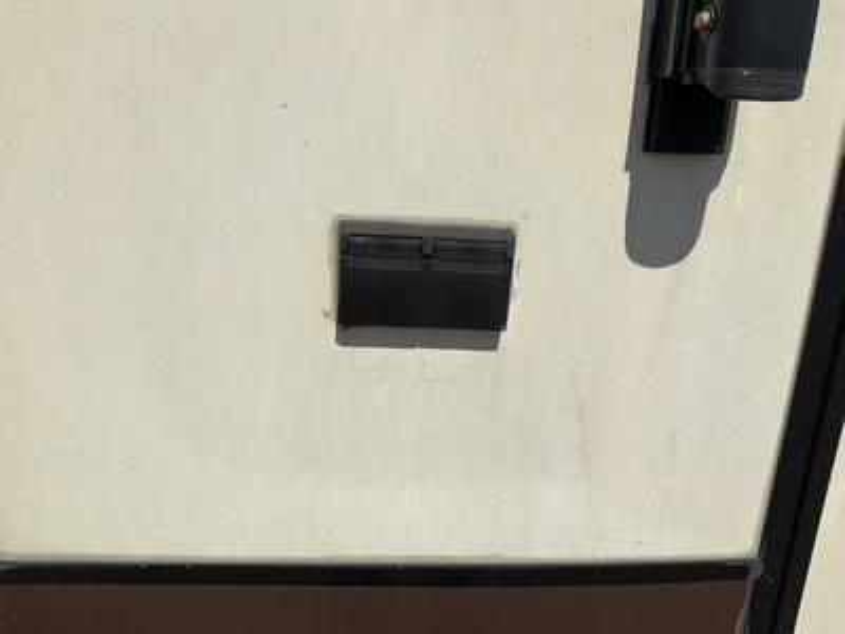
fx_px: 708
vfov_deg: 48.2
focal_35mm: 29
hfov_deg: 61.7
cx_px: 422
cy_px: 317
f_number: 1.8
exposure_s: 1/6536
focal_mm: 3
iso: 25
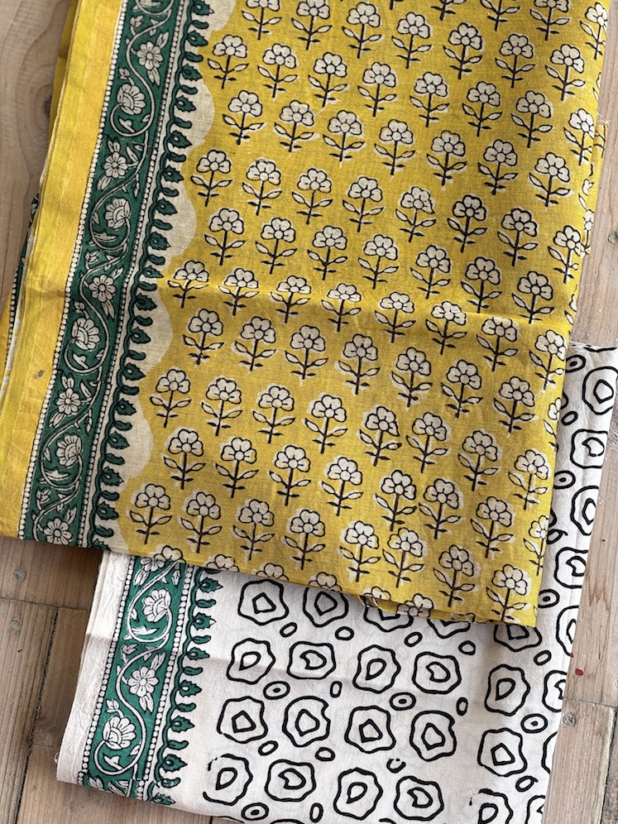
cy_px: 412
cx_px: 309
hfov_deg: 19.1
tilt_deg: -80.0
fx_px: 1833
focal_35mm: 77
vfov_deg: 25.3
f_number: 2.8
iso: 50
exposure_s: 1/99
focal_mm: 9
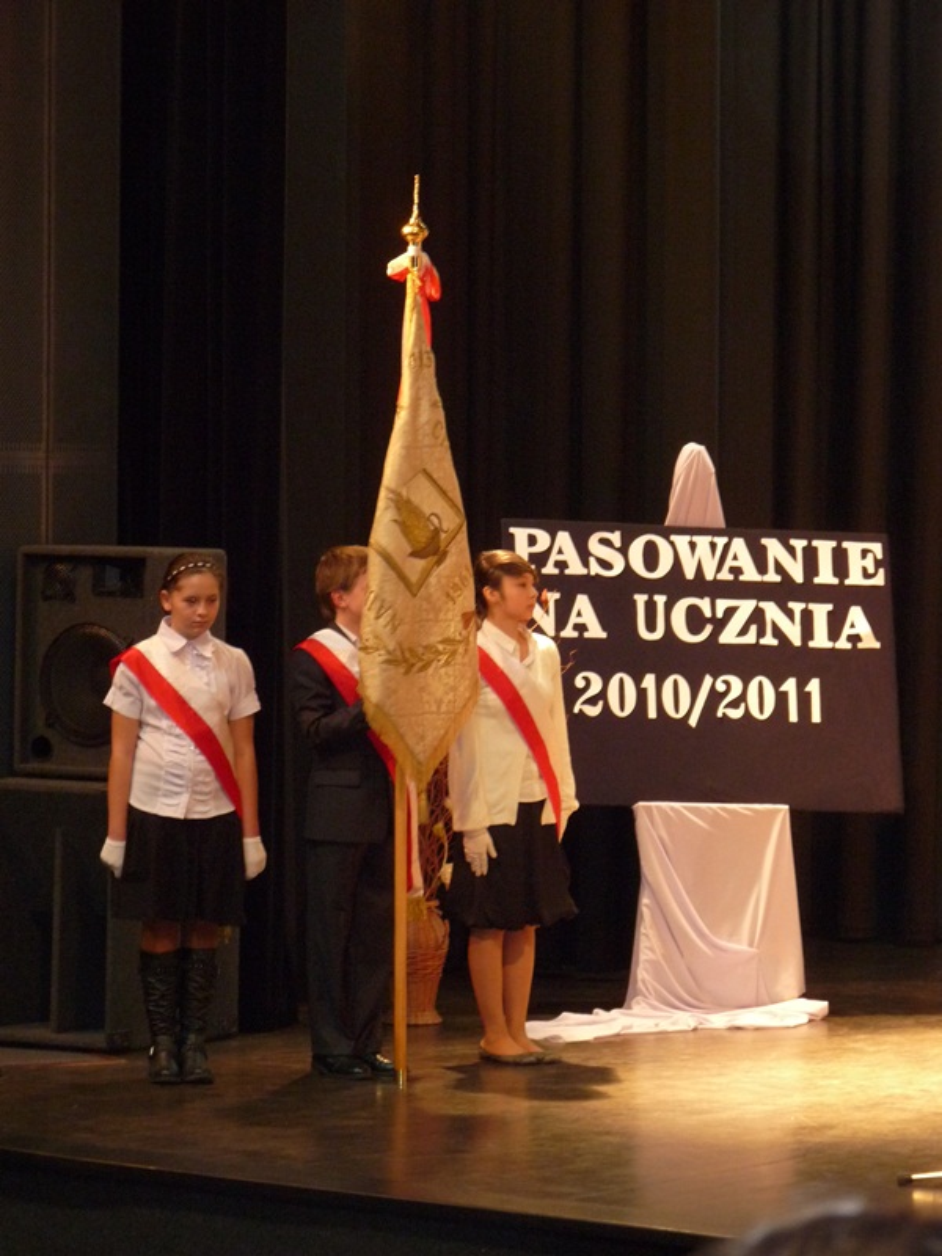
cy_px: 628
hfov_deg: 10.7
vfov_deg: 14.3
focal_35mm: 138
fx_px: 5007
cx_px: 471
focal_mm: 24.5
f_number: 3.6
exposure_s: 1/8
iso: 400
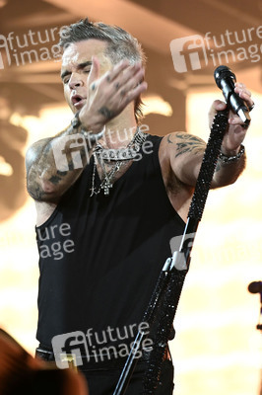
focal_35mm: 280
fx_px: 3062
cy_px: 198
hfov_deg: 4.9
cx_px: 131
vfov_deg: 7.4
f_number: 5.6
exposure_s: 1/200
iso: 1600
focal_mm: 280
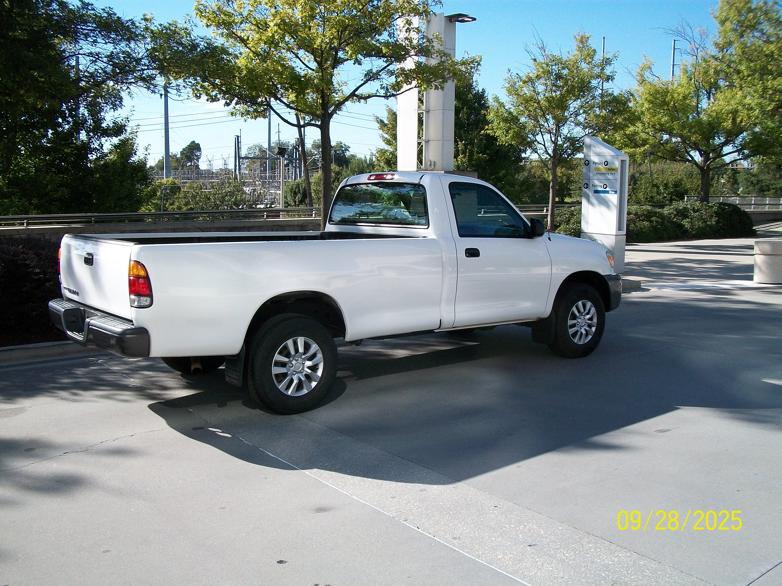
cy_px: 293
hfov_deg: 56.8
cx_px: 391
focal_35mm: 32
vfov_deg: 44.2
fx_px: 723
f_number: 5.5
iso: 80
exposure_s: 1/250
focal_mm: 5.7
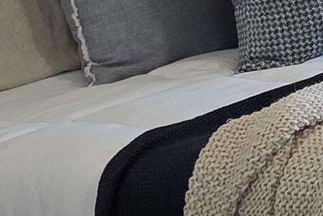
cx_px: 767
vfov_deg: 14.3
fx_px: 844
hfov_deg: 14.5
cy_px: -14
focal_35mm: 94
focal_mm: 2.2
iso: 160
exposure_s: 1/120
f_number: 1.9
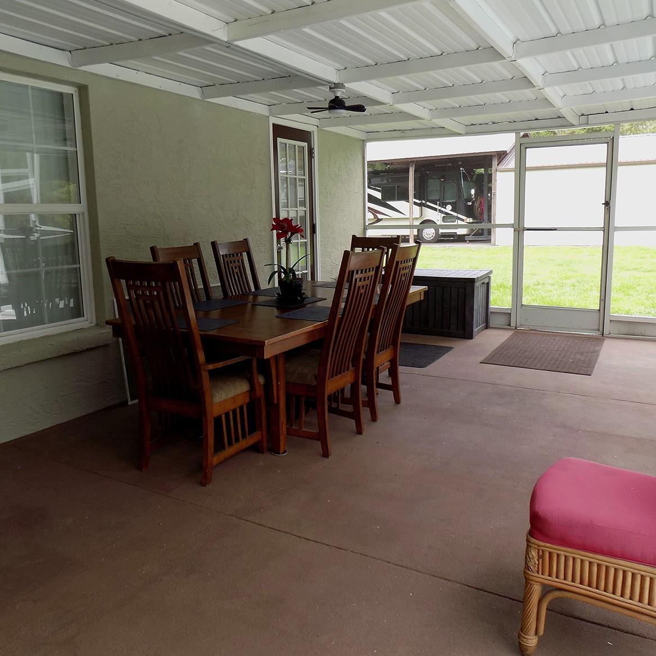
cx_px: 315
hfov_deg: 57.3
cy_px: 325
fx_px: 600
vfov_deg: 57.3
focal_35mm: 28
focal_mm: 4
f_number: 3.1
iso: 80
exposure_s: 1/80
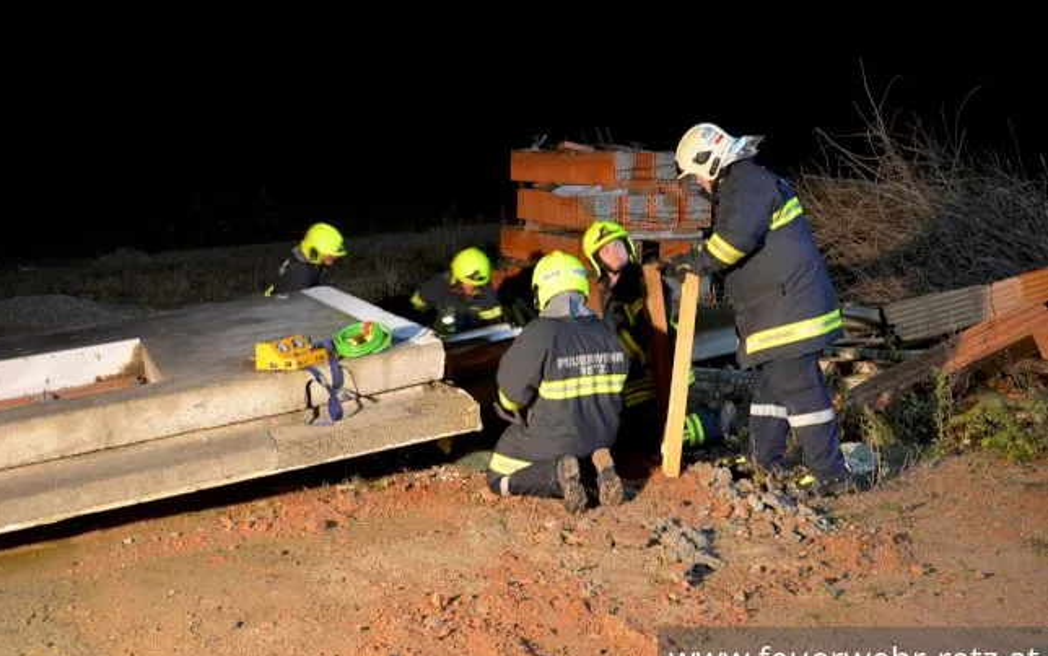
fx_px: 1143
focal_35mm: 40
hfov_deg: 49.3
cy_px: 347
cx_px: 521
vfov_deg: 32.0
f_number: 6.3
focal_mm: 26
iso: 800
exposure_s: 1/13
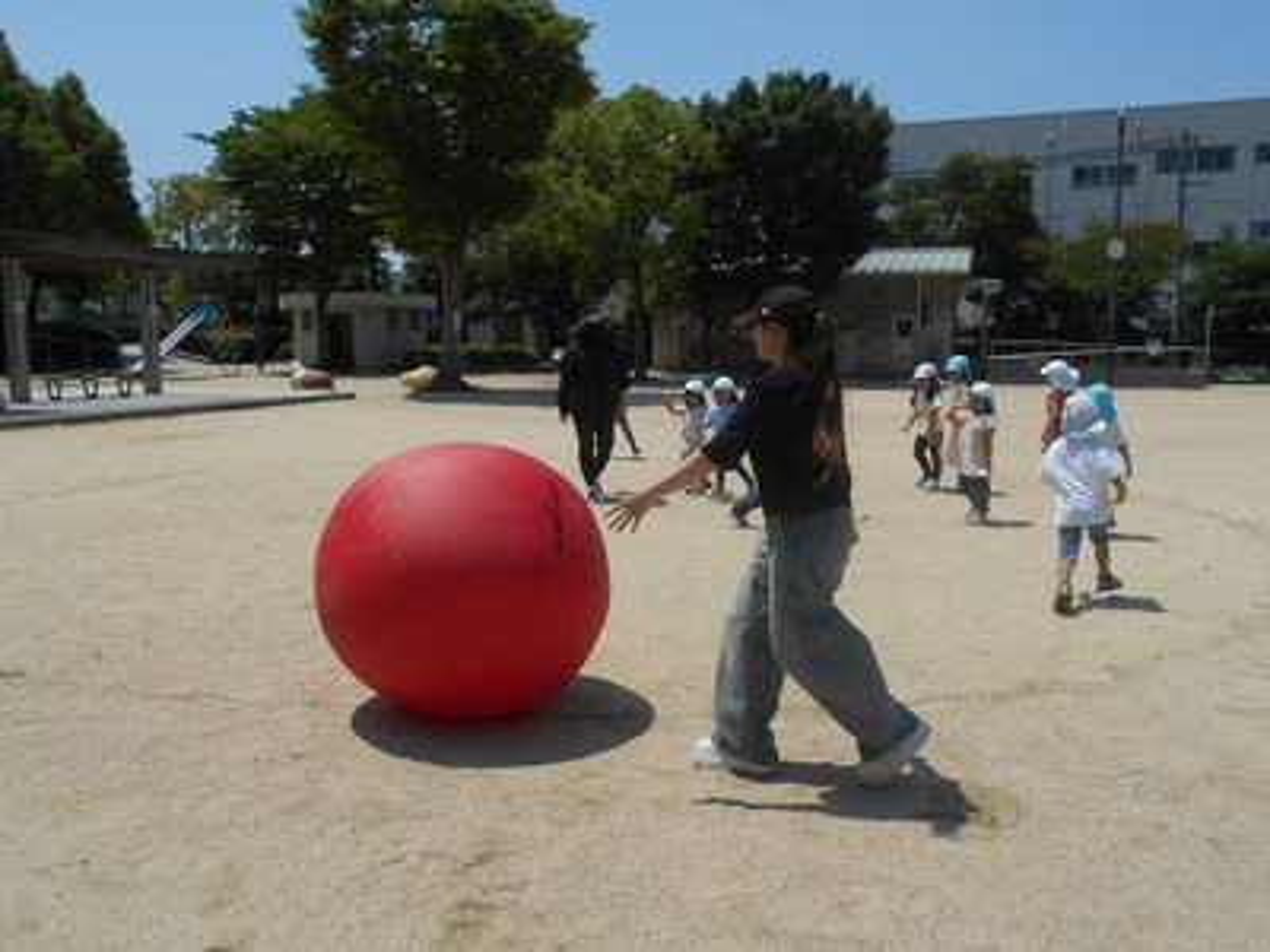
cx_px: 635
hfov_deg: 60.0
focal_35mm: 30
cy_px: 476
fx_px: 1101
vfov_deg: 46.8
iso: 80
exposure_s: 1/1600
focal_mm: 5.1
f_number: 3.4
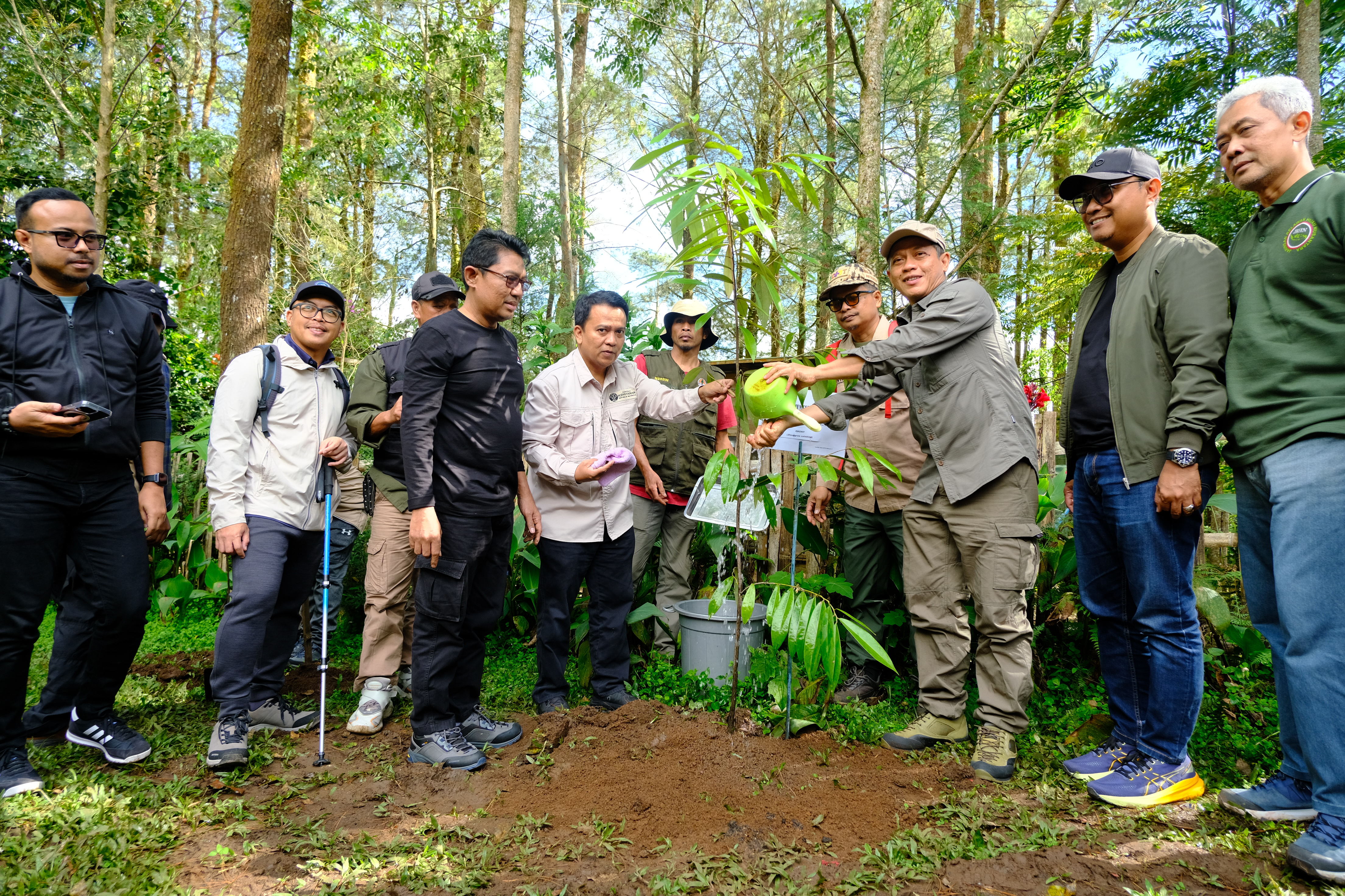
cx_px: 672
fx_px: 859
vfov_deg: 55.1
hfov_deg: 76.1
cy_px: 448
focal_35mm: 23
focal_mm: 15
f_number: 3.5
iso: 400
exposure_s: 1/250
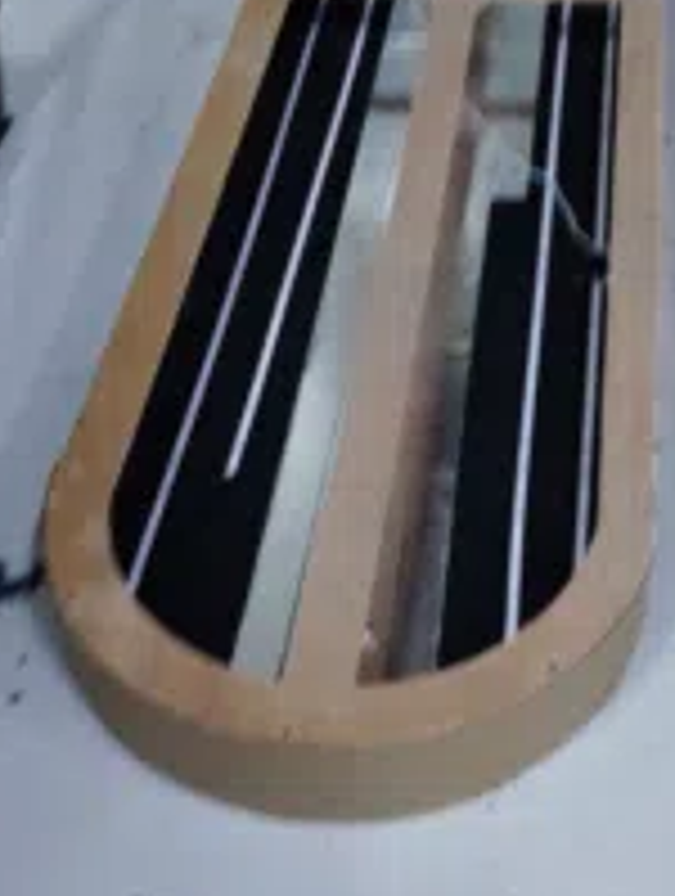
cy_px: 360
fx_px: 1503
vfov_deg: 33.1
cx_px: 508
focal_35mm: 58
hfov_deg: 25.0
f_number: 1.8
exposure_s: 1/33.3
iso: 1161
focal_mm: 4.25
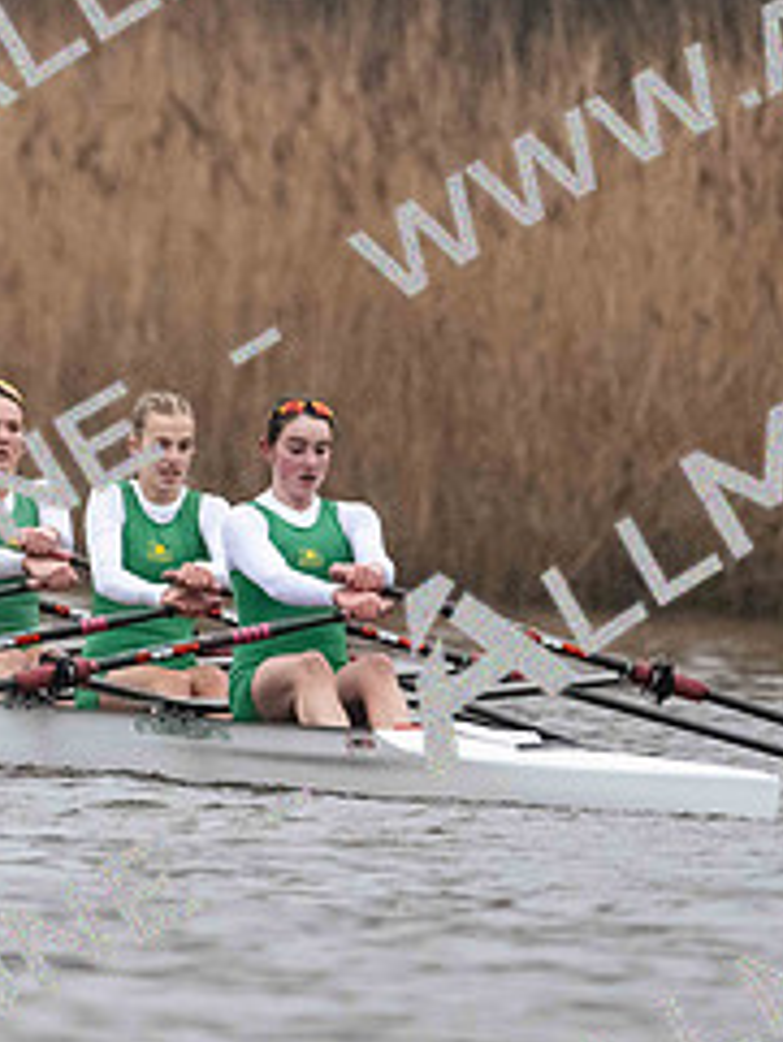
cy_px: 370
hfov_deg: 1.6
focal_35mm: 924
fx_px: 27843
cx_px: 35
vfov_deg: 2.1
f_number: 4.5
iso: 5000
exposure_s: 1/1600
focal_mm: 400
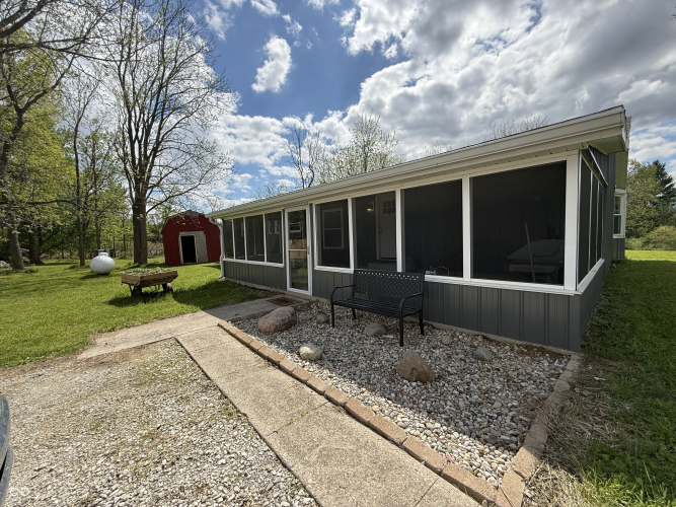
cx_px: 338
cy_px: 254
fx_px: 273
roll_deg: +1.1
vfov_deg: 85.7
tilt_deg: -3.0
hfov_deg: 102.1
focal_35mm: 14
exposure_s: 1/1656
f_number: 2.2
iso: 50
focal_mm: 2.22
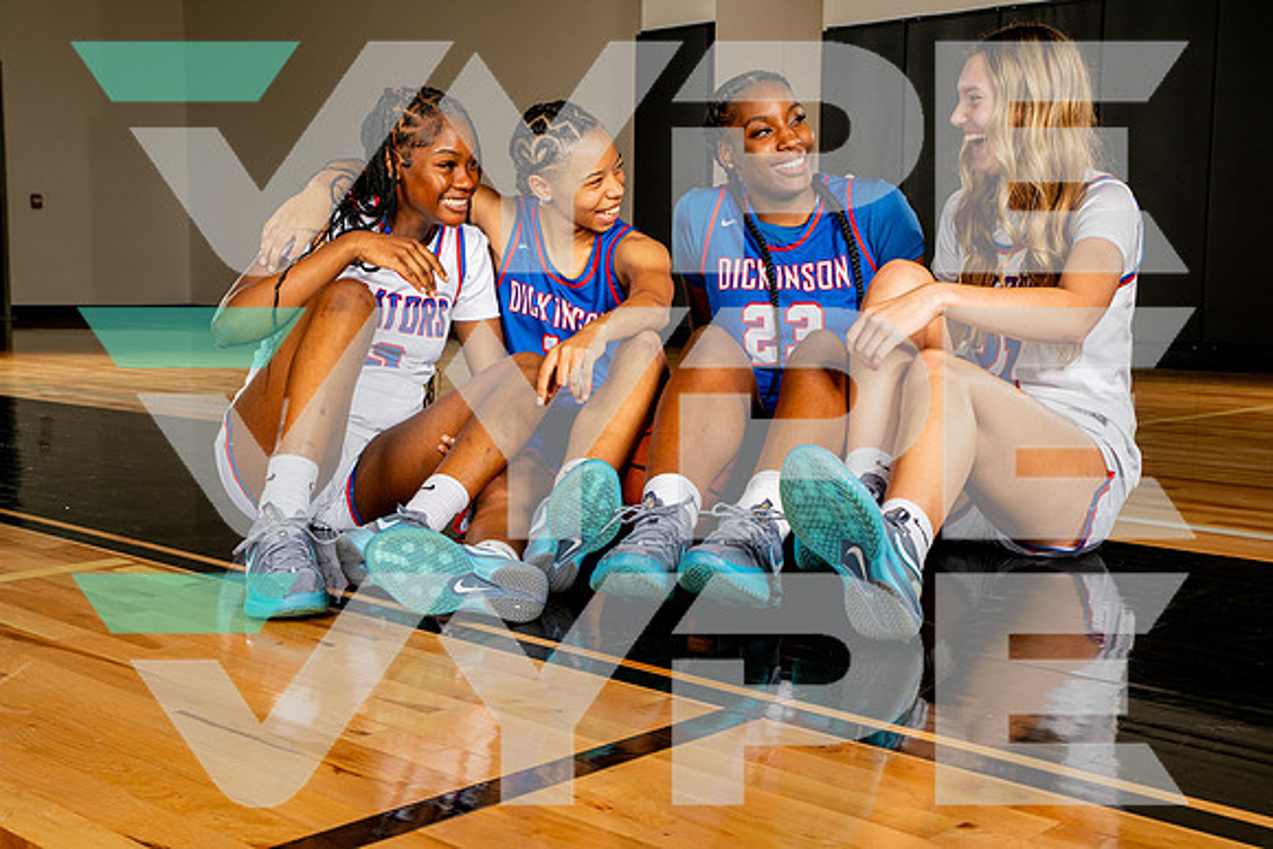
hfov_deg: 42.7
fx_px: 1627
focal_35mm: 46
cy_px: 424
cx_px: 636
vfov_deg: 29.3
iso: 250
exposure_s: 1/400
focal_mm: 46
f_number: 8
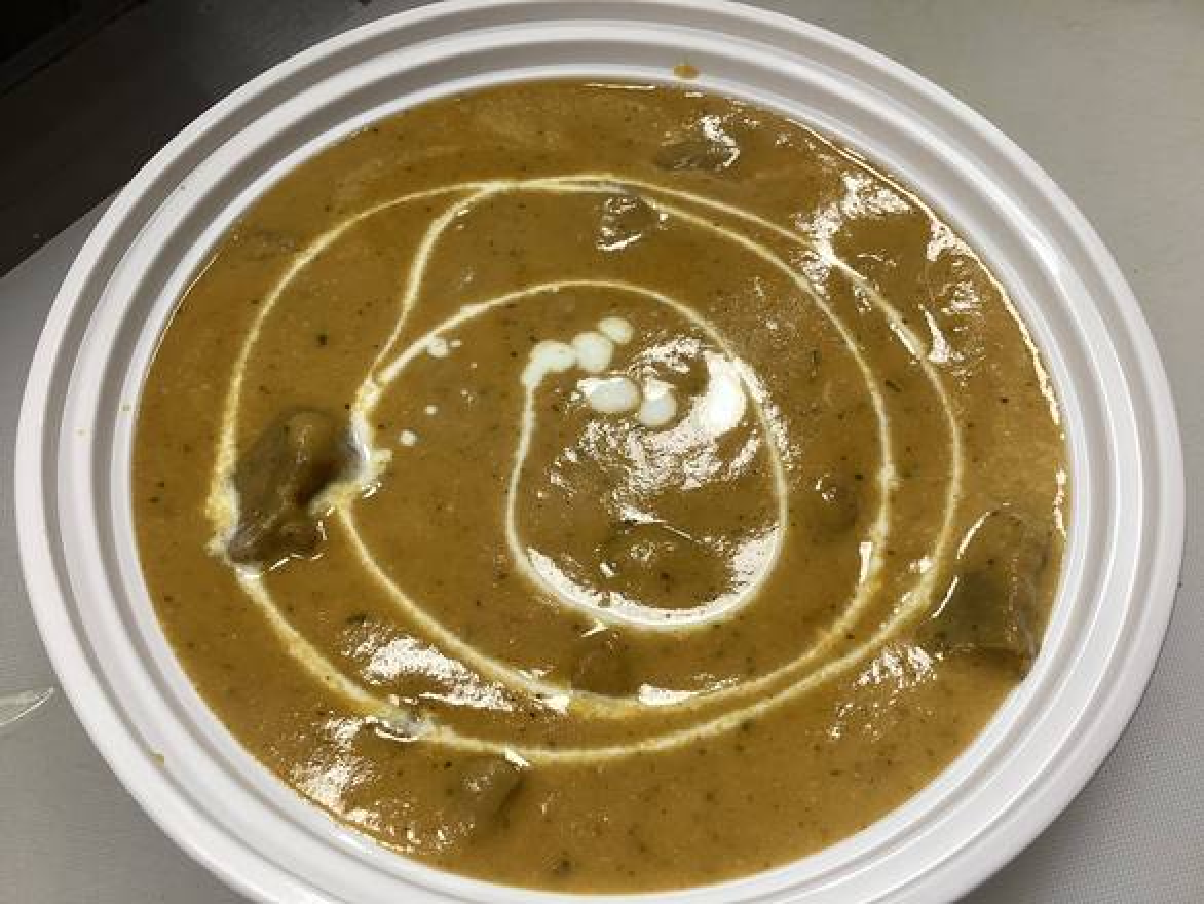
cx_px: 602
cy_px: 452
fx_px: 1079
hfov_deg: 58.3
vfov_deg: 45.5
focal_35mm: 31
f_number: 2.4
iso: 64
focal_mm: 3.3
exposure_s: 1/60
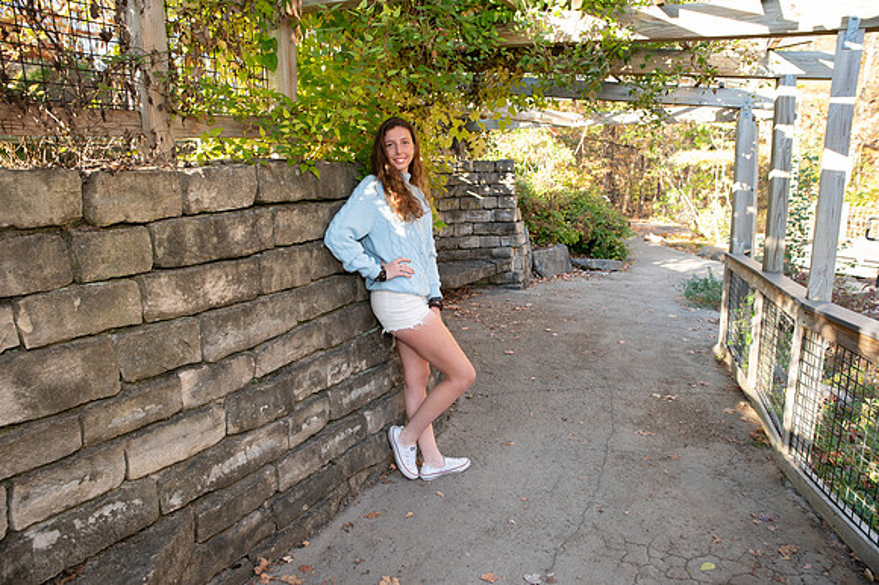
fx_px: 586
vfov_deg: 53.1
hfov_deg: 73.8
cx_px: 440
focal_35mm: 24
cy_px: 292
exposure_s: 1/160
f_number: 4
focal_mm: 24
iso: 320
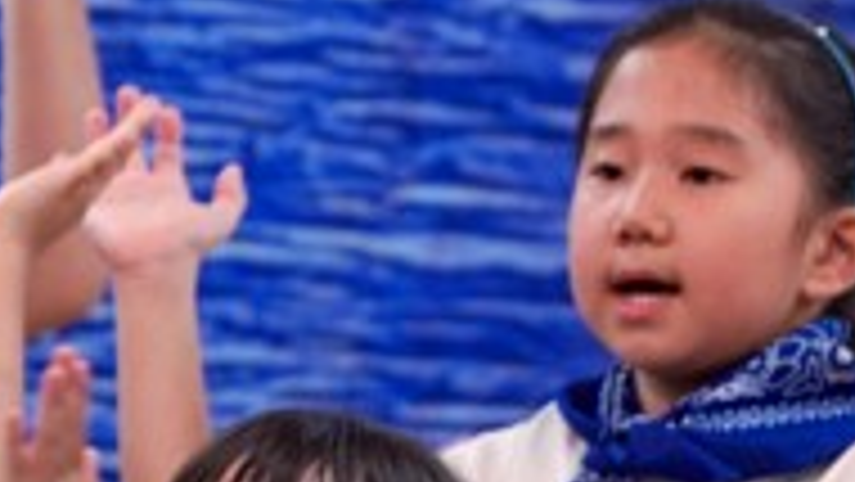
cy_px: -347
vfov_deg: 1.2
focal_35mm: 990
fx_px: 22451
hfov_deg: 2.2
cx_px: -378
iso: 1250
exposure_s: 1/250
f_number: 4
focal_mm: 200
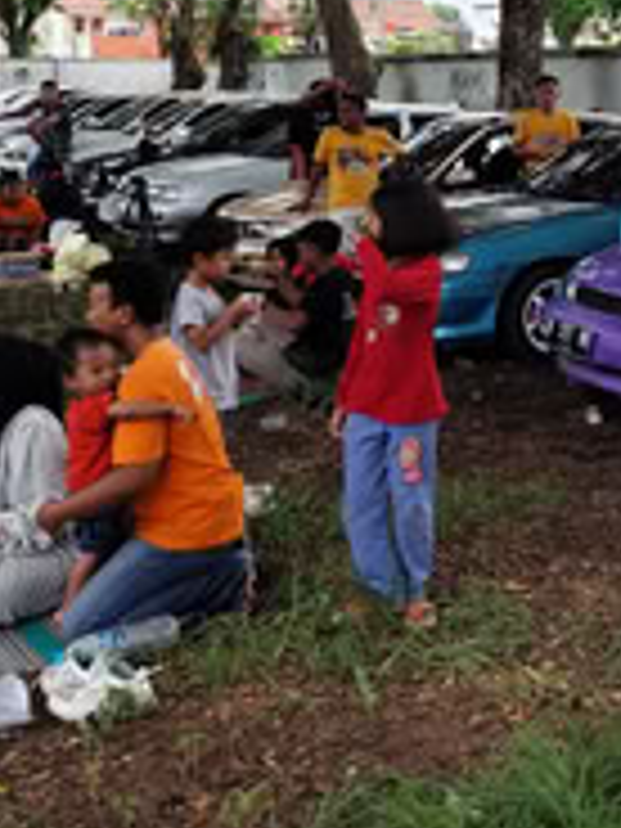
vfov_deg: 31.7
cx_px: 657
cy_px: 216
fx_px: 1435
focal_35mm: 60
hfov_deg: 23.2
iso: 50
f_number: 1.65
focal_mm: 6.19
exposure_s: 1/1042
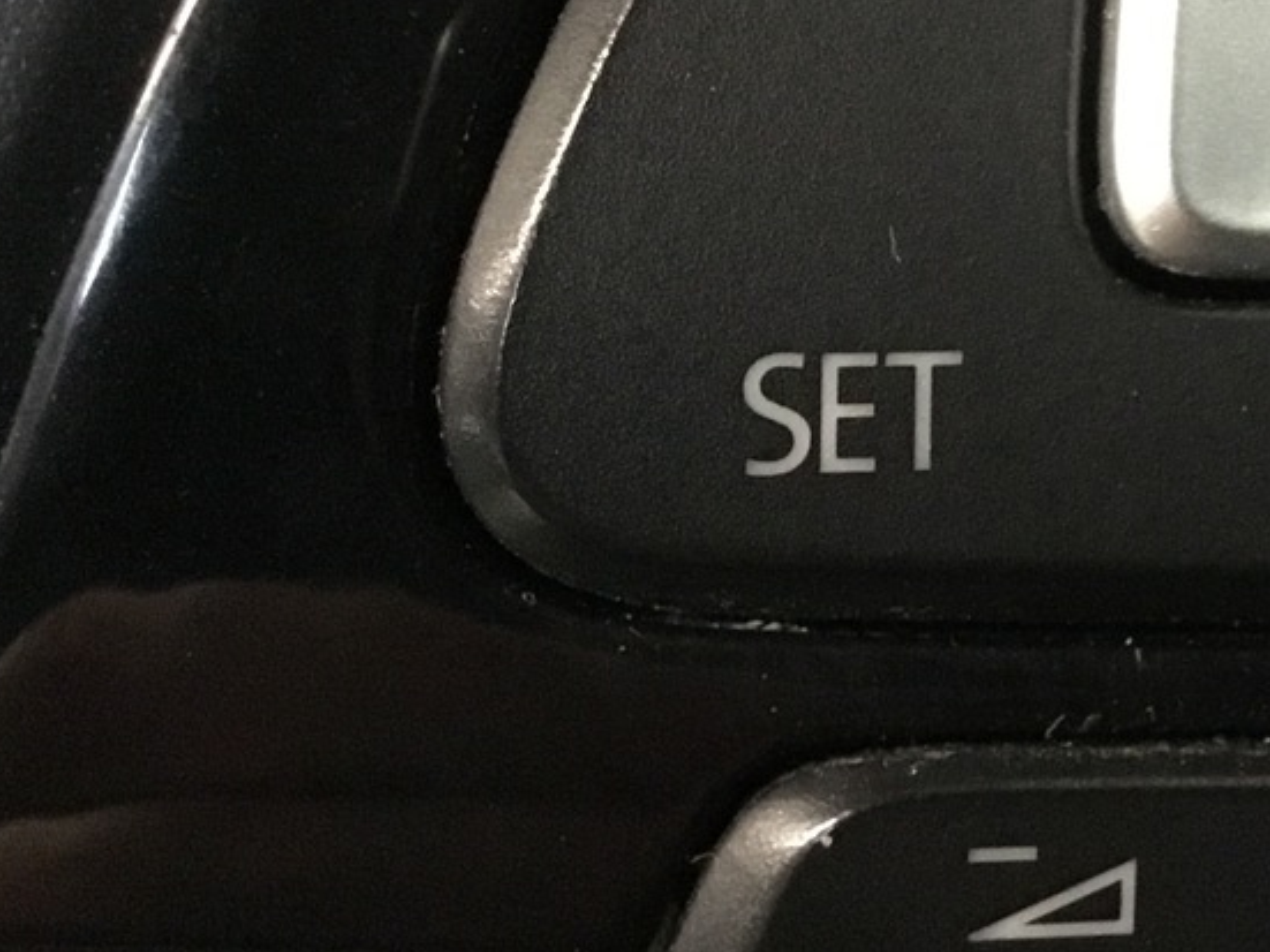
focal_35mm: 81
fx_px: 2971
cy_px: 25
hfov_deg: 22.2
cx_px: 1533
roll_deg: +2.5
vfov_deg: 17.8
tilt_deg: -37.8
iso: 320
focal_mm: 3.3
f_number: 2.4
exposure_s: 1/17
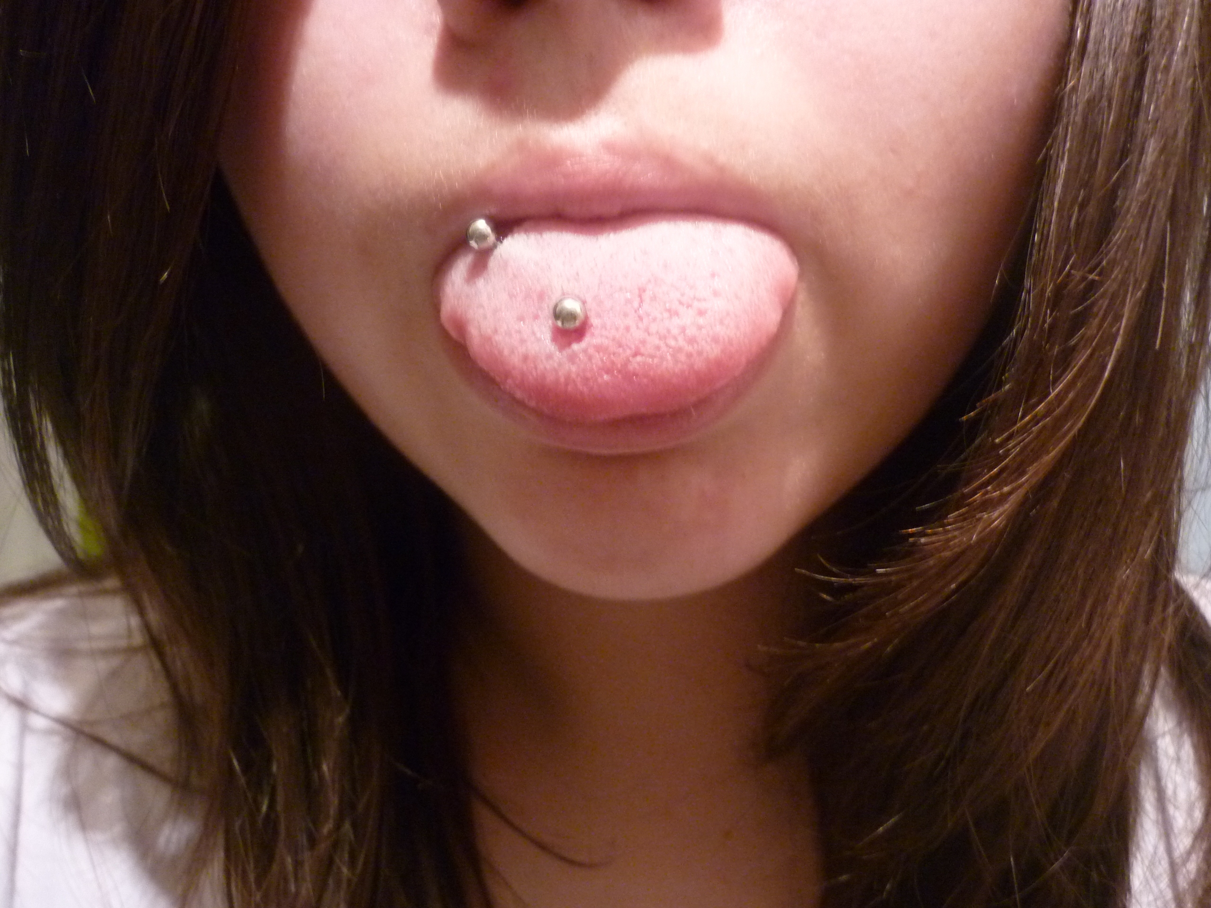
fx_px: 1154
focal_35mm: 33
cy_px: 454
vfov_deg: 42.9
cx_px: 606
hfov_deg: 55.4
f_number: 2.8
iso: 400
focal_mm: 5.5
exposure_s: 1/15
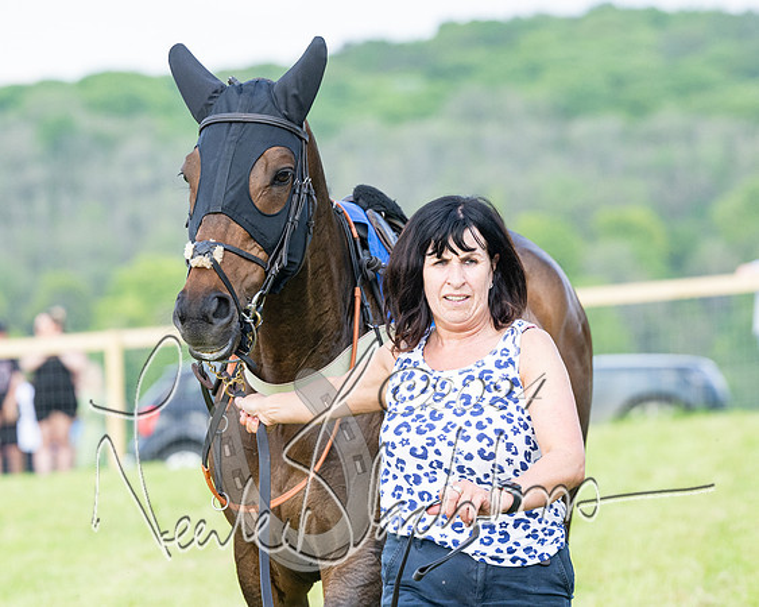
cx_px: 226
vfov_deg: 5.8
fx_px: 5983
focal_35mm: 266
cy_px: 304
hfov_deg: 7.3
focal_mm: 135
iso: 400
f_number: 4
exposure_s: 1/1000
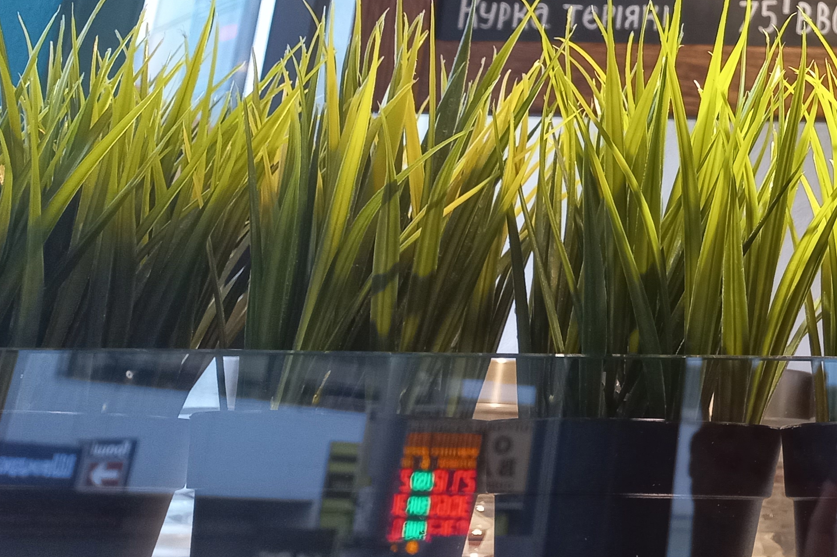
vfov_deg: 20.4
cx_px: 1010
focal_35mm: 64
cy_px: -32
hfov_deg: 27.5
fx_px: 1488
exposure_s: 1/59
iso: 200
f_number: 1.8
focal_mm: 4.6
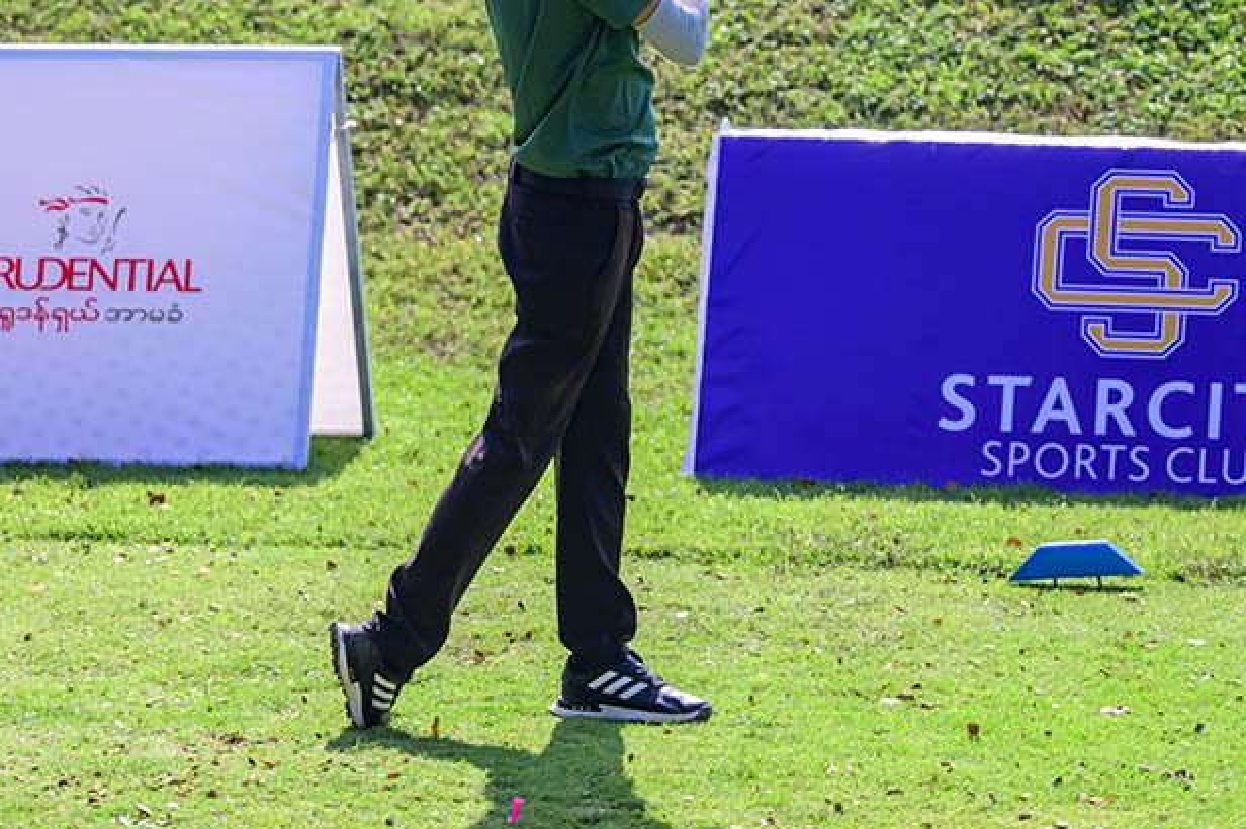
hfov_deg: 14.2
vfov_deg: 9.4
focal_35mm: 145
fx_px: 5016
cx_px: 534
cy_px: 275
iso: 800
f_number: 2.8
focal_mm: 93
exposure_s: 1/10000
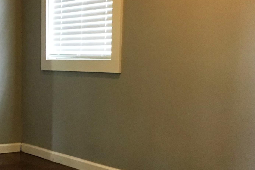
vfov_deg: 19.4
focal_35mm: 70
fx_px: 496
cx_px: 79
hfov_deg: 28.6
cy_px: 100
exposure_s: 1/20
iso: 200
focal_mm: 3.3
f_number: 2.4
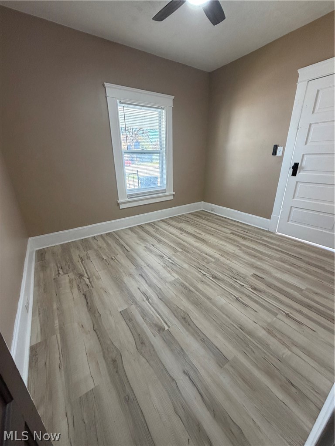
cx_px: 168
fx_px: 181
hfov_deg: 85.7
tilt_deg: -20.7
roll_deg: +1.9
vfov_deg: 102.1
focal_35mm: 14
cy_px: 223
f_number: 2.2
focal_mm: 2.22
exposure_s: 1/69
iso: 320
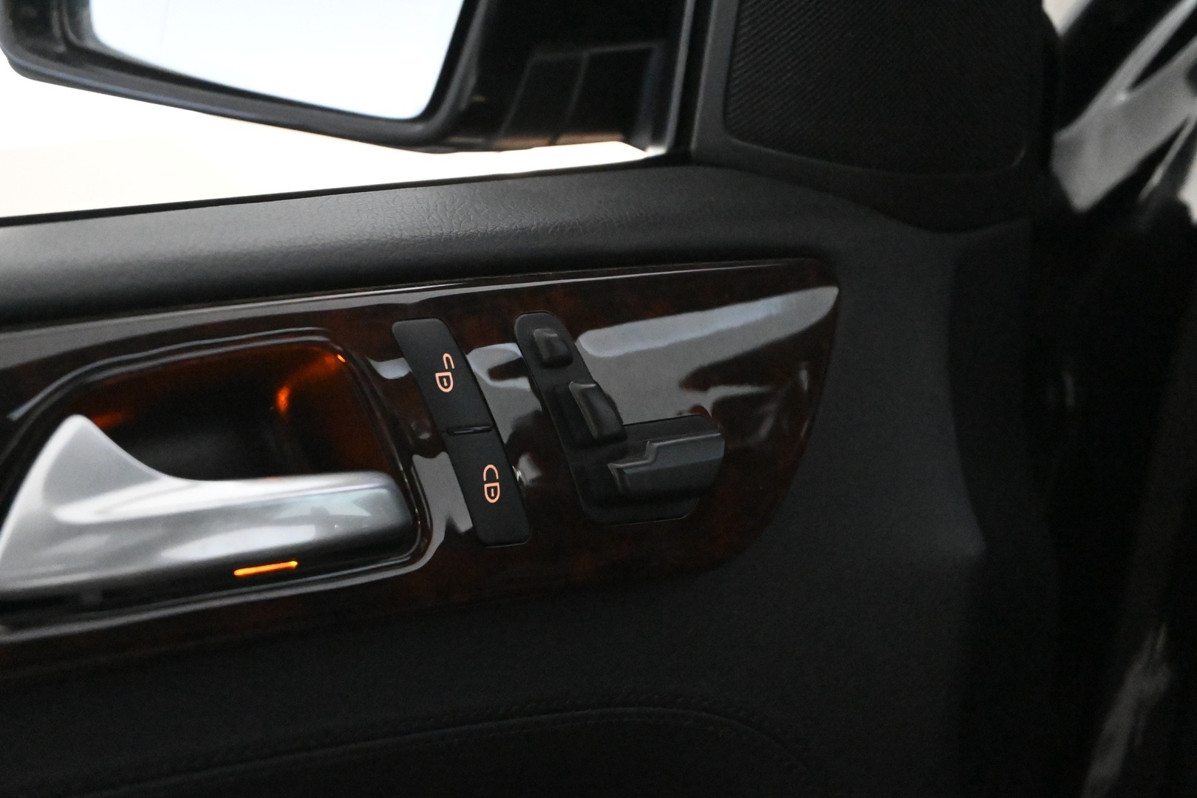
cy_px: 399
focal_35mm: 75
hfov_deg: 27.0
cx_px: 598
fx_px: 2494
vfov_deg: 18.2
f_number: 6.3
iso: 16000
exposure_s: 1/80
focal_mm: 50
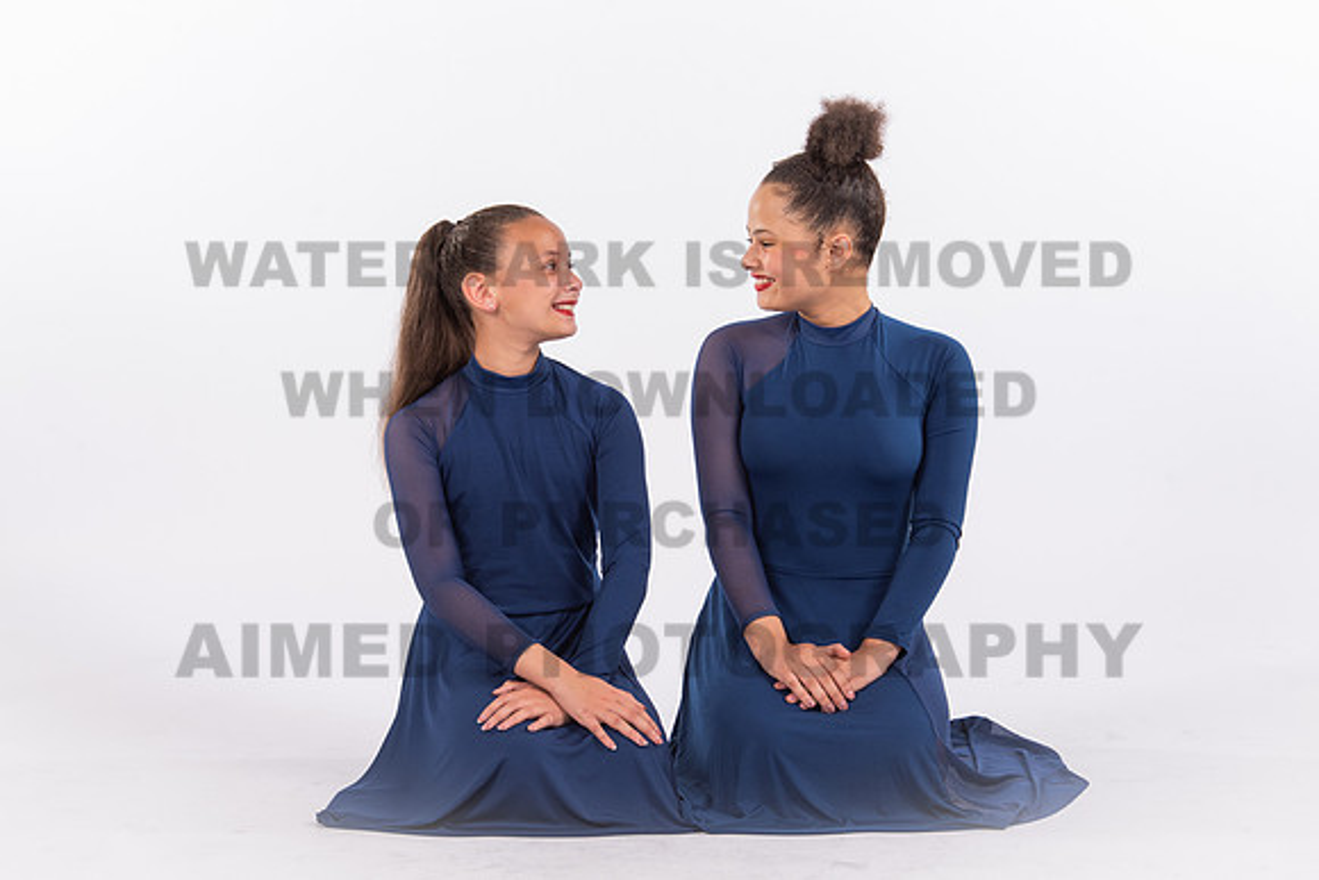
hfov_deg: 16.7
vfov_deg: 11.2
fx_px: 4484
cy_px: 411
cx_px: 660
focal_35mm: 122
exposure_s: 1/160
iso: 320
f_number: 11
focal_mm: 110
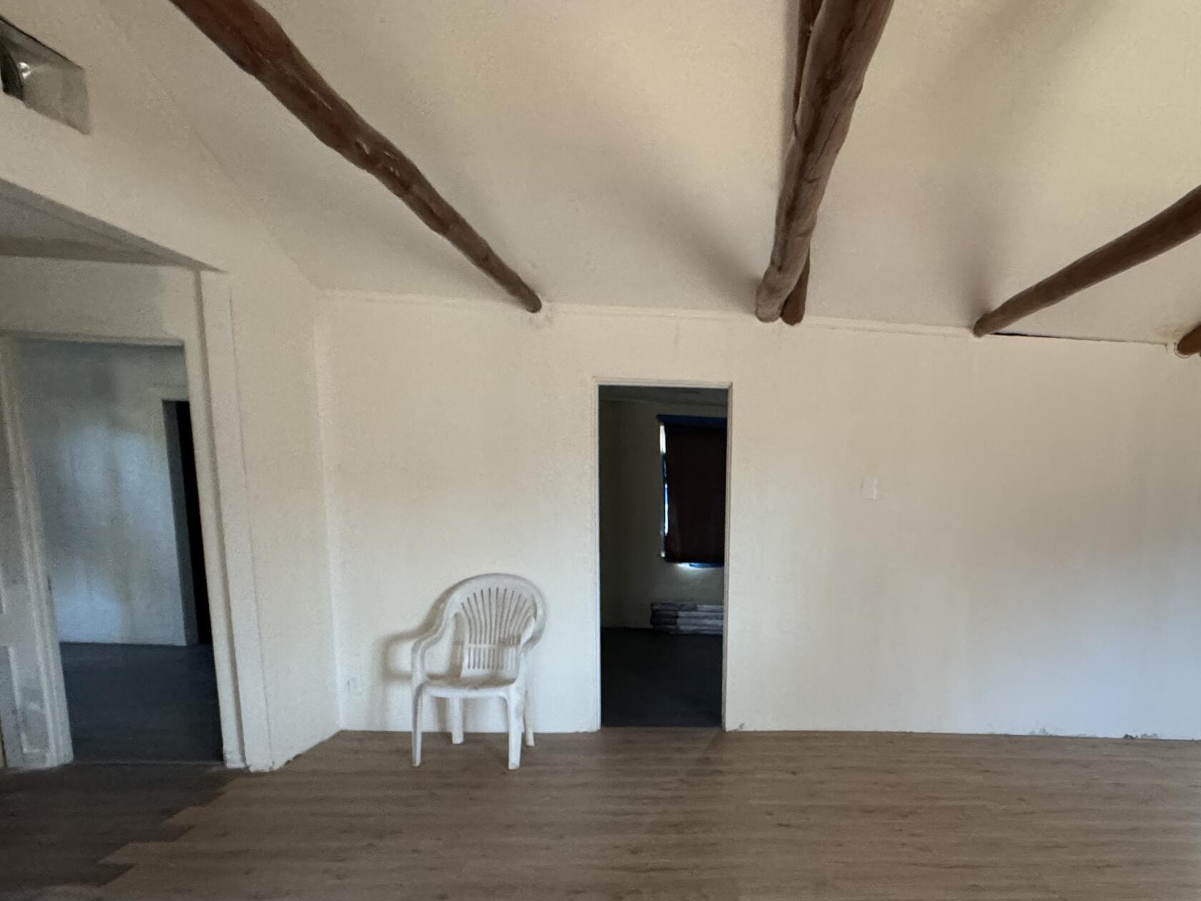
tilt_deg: -11.5
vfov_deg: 52.8
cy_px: 658
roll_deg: -1.6
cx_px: 809
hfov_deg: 67.3
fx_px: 867
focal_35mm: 25
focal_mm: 2.22
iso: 800
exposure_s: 1/60
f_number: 2.2
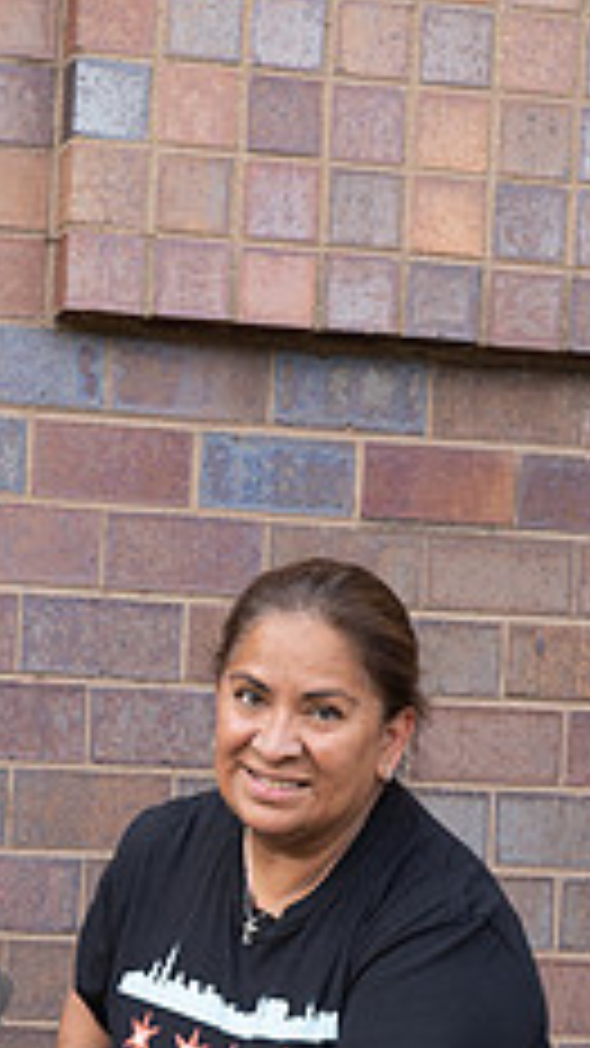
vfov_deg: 20.2
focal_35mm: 105
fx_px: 2921
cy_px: 810
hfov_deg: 11.5
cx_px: 81
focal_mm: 52
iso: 800
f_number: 6.3
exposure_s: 1/320
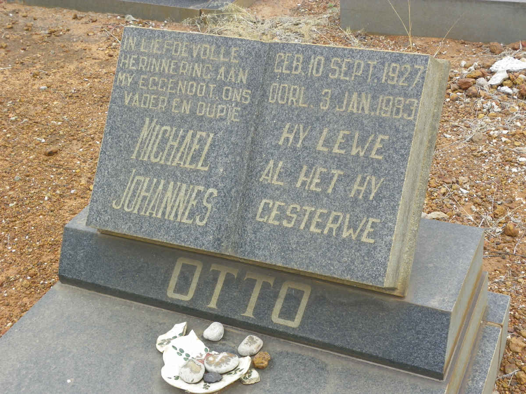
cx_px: 263
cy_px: 197
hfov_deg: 36.8
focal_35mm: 52
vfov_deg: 28.0
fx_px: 790
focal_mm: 9.2
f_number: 4.5
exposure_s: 1/160
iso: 64
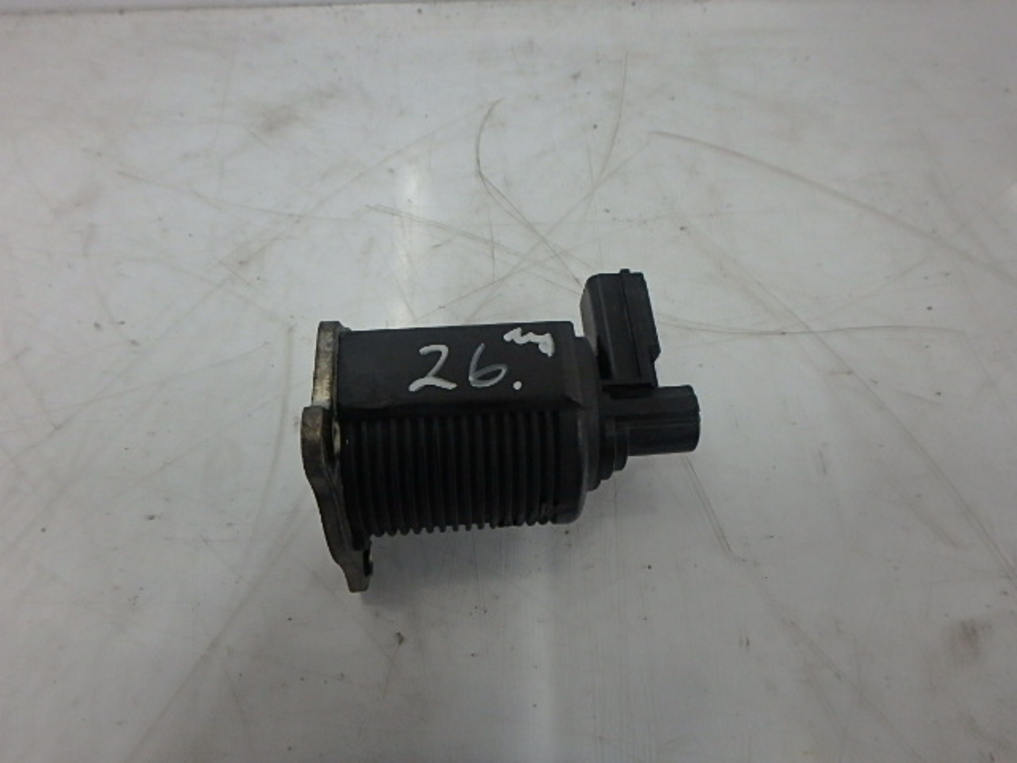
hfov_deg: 79.0
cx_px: 508
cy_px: 382
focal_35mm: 21
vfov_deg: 63.4
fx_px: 617
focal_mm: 3.7
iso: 320
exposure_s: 1/40
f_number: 3.5
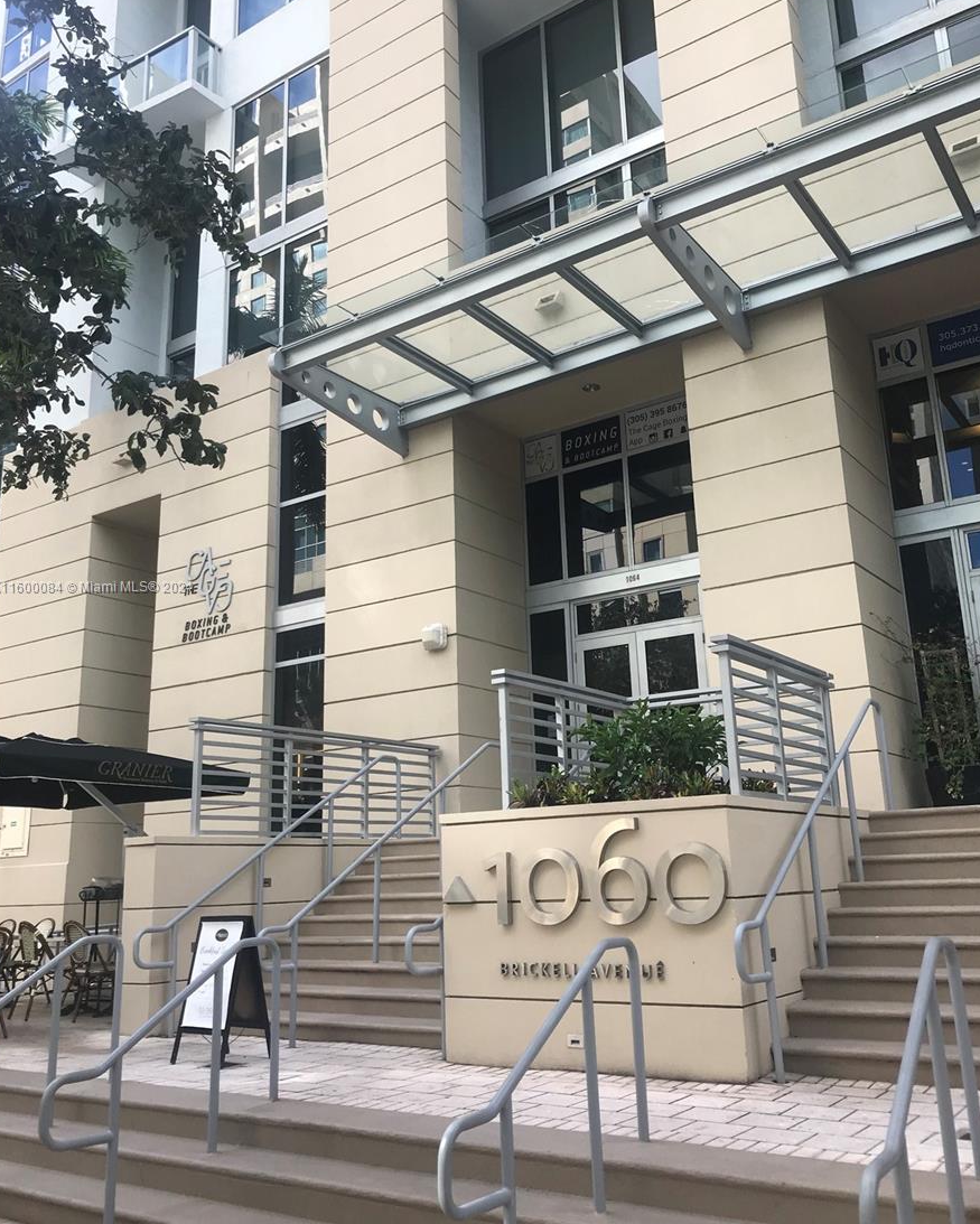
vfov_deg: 58.7
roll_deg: +1.5
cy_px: 588
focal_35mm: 30
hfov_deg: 48.5
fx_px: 1087
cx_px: 492
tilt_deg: +15.6
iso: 20
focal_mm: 3.99
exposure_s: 1/481
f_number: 1.8
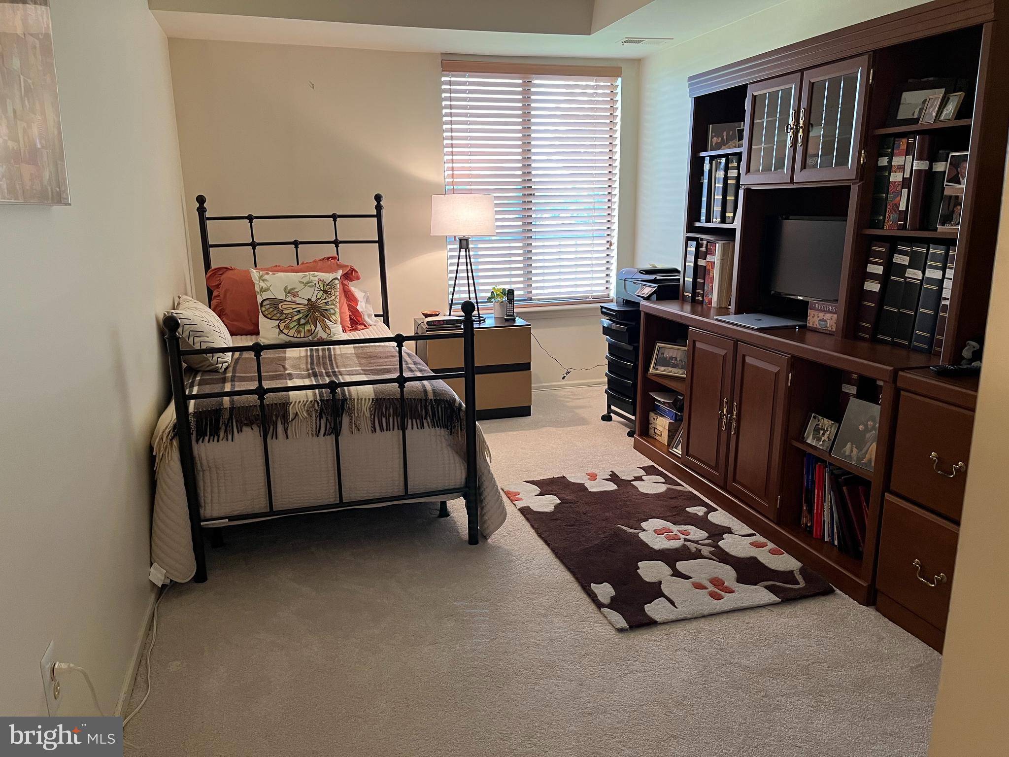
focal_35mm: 26
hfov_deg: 67.3
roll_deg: +1.0
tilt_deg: -13.7
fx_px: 758
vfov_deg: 53.1
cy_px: 378
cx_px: 504
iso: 160
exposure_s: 1/60
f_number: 1.6
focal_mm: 5.1
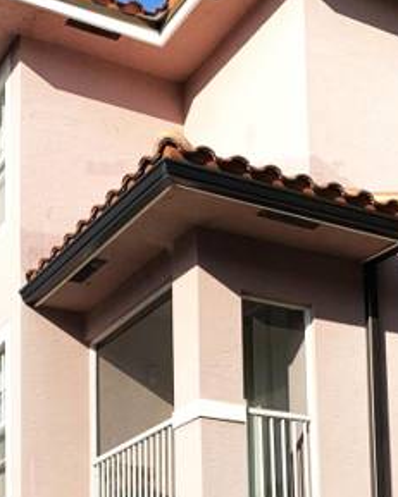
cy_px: 582
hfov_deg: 20.4
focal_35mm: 75
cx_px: 174
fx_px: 1105
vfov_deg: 23.4
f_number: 1.8
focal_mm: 4.25
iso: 25
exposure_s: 1/3086
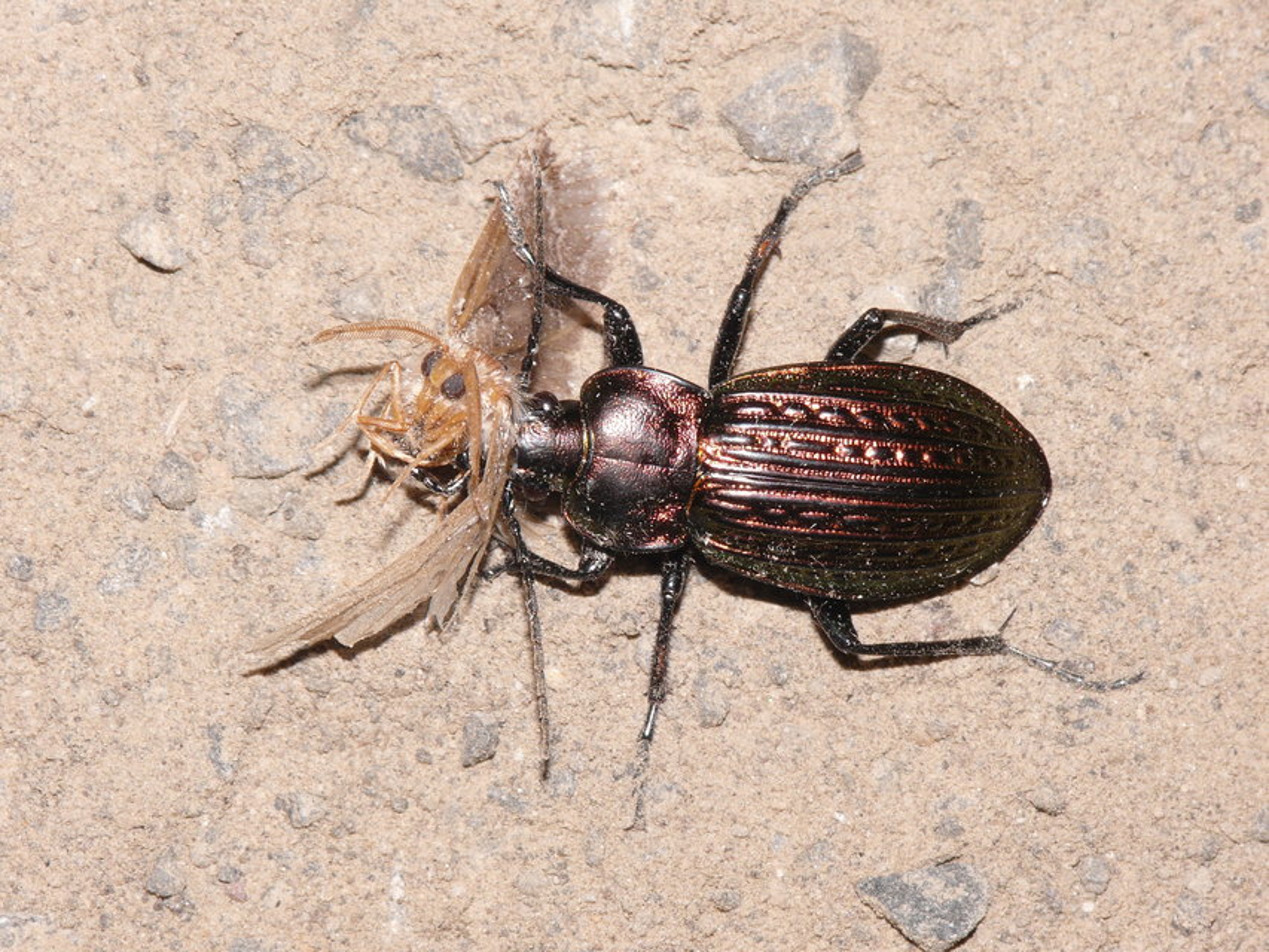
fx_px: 7810
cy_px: 476
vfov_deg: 7.0
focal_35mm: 213
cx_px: 634
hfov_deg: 9.3
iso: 100
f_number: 11
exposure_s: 1/500
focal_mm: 45.1
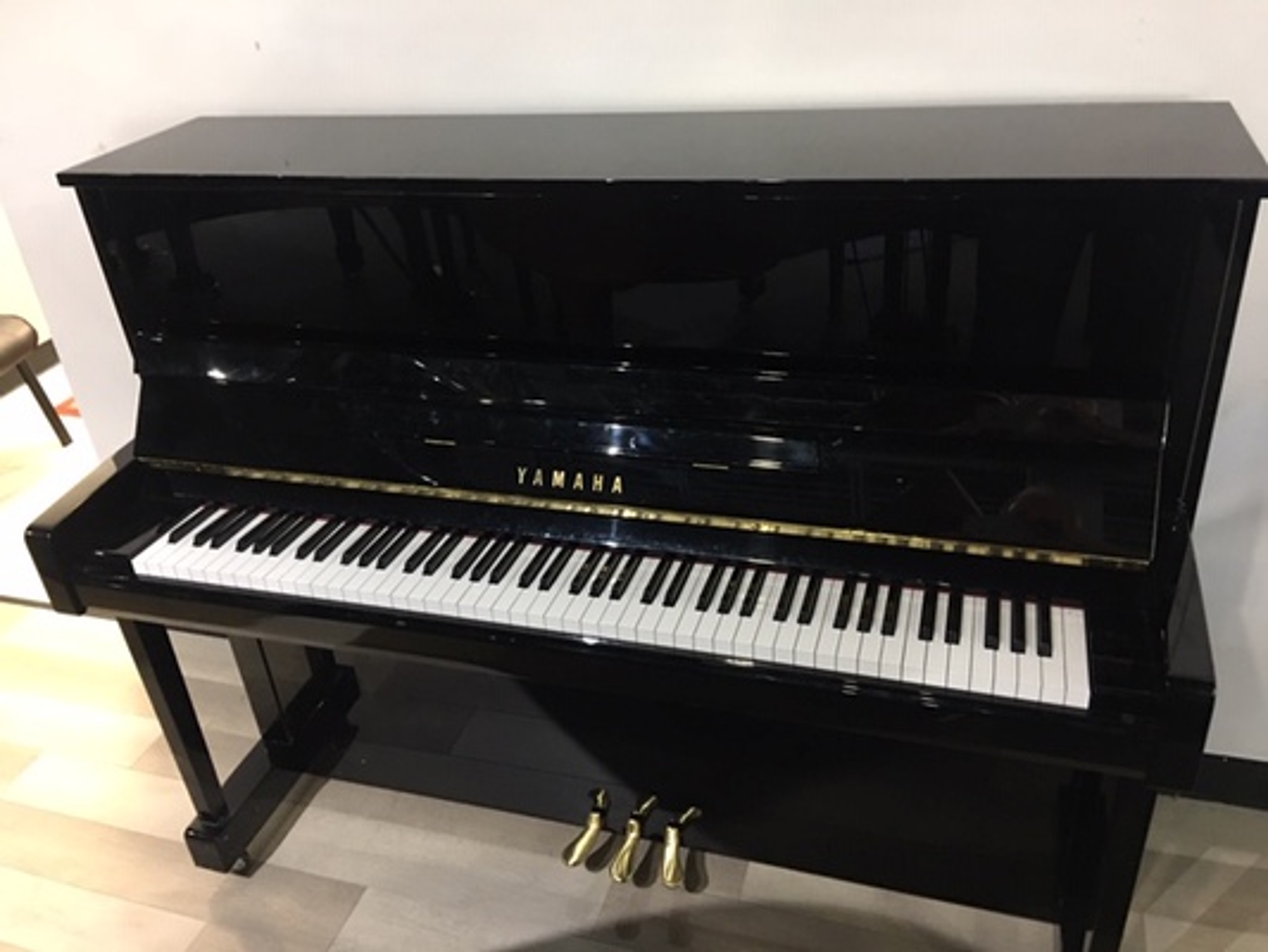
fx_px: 1063
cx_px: 634
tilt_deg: -28.2
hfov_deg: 61.6
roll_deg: +6.0
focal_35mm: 29
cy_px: 476
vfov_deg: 48.2
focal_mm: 4.15
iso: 64
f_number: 2.2
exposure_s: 1/4
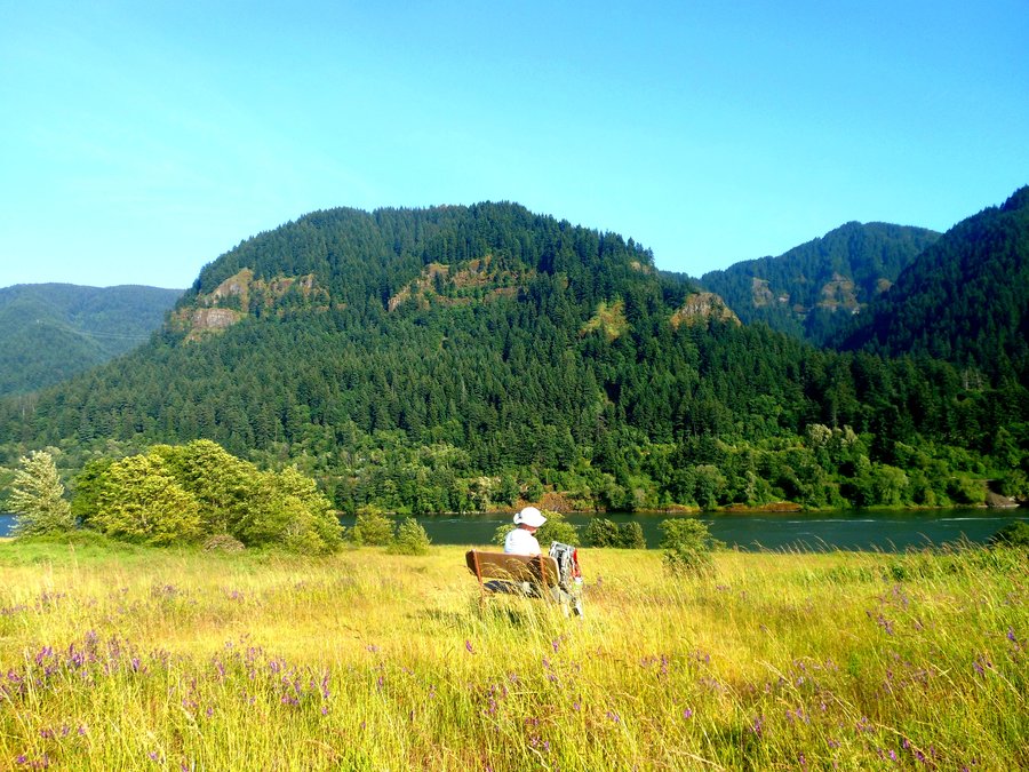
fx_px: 743
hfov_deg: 69.4
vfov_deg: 54.9
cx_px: 514
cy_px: 386
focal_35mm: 25
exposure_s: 1/500
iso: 80
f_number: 3.2
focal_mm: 4.5
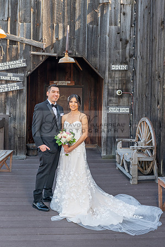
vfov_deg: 47.8
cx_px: 82
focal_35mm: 41
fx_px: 279
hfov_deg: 33.0
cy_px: 110
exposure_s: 1/160
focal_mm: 24
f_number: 4.5
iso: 200
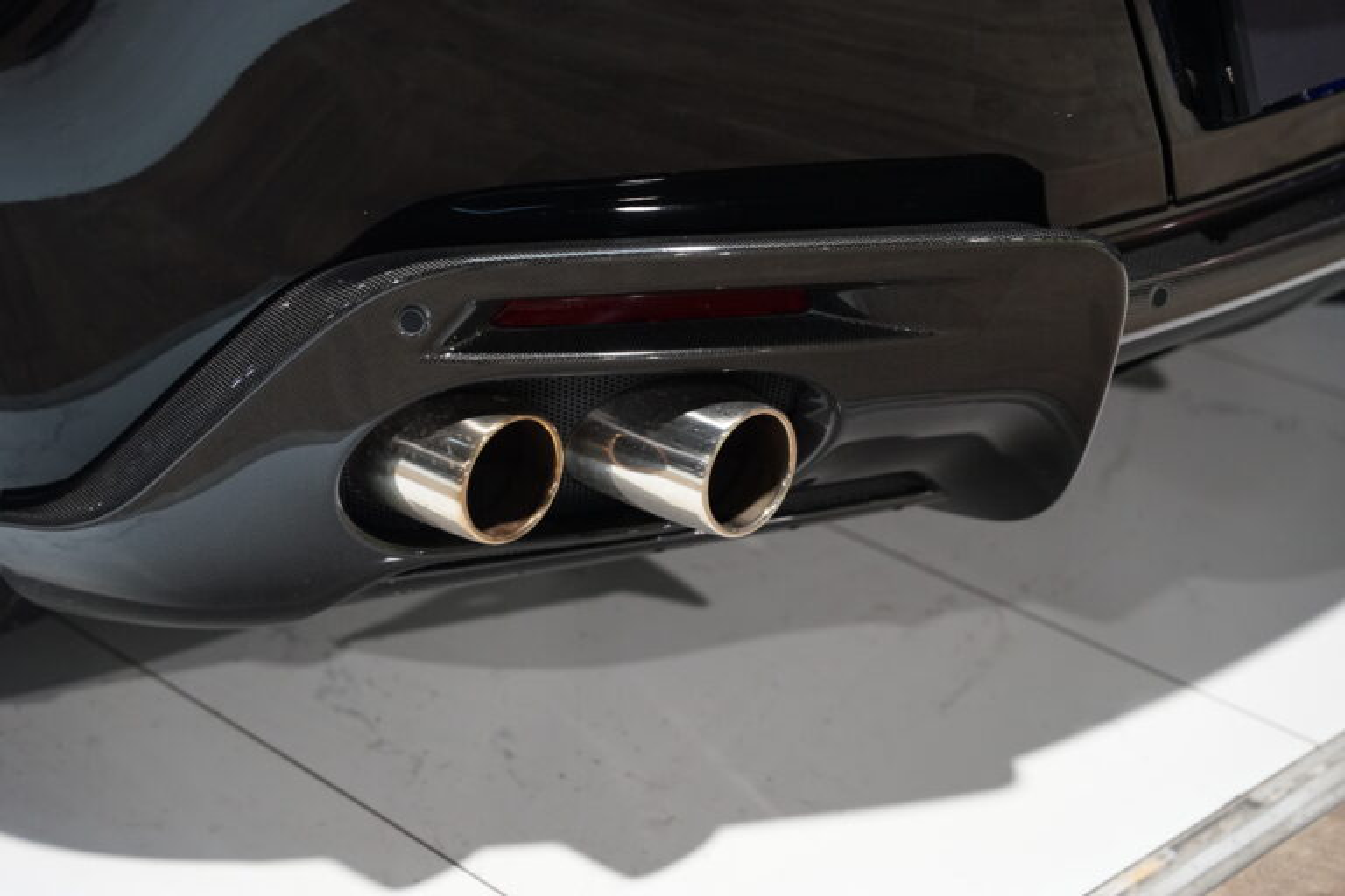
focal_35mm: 70
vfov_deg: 19.5
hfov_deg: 28.8
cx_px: 672
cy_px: 448
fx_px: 2615
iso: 2000
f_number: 2.8
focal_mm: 70
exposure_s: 1/80
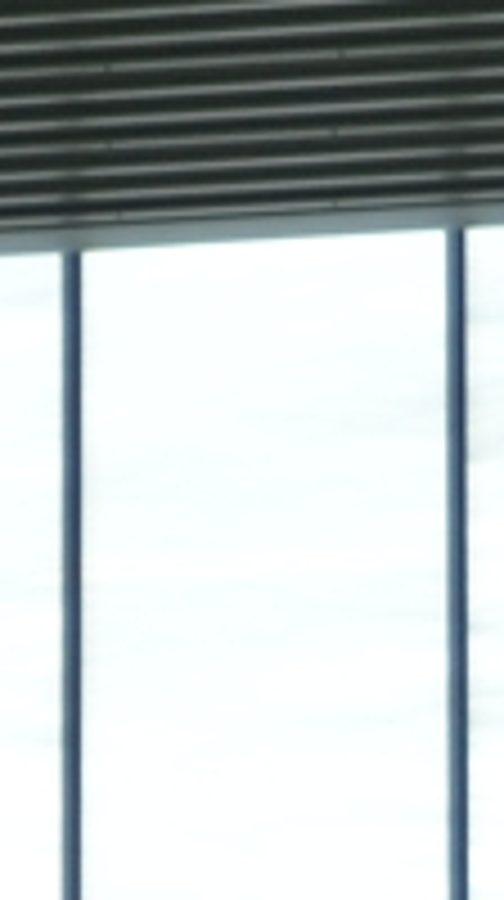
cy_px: 2140
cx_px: -2822
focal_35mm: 322
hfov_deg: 3.2
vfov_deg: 6.4
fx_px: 7676
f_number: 4
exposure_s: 1/125
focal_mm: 20
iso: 125
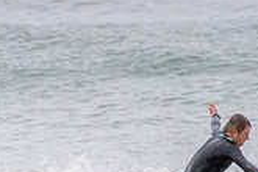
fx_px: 15472
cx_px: 250
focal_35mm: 2159
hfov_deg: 1.0
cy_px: 239
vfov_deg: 0.6
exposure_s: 1/1000
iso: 1100
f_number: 5.6
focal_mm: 500
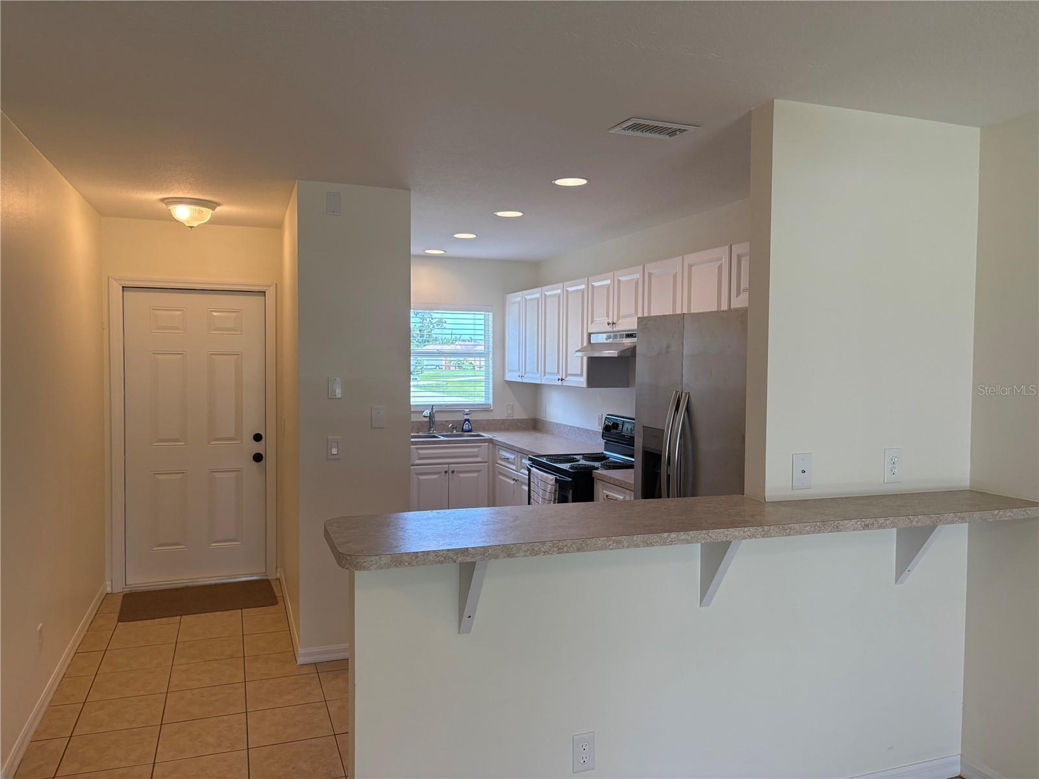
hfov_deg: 67.3
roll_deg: +0.0
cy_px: 390
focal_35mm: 26
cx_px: 520
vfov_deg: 53.1
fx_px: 780
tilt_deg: -1.9
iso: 100
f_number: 1.6
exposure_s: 1/236
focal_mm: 5.96
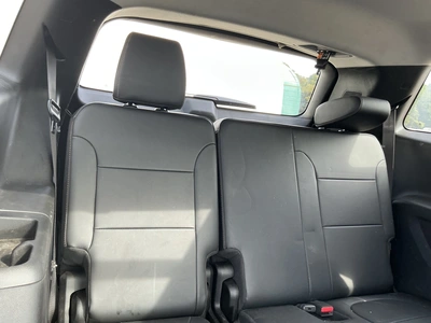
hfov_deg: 63.4
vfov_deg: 49.7
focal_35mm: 28
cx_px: 216
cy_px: 162
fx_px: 349
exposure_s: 1/67
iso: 64
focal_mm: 3
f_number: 1.8
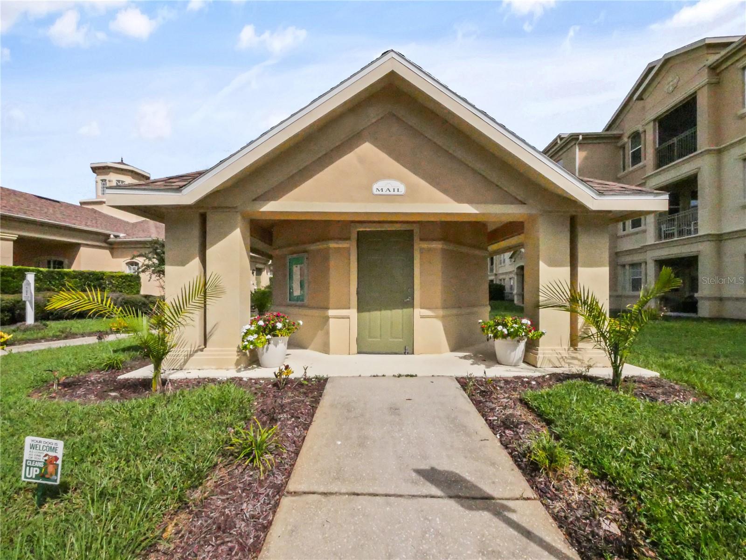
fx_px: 302
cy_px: 280
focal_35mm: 14
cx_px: 373
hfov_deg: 102.1
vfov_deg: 85.7
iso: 6400
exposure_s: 1/4000
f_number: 20
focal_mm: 7
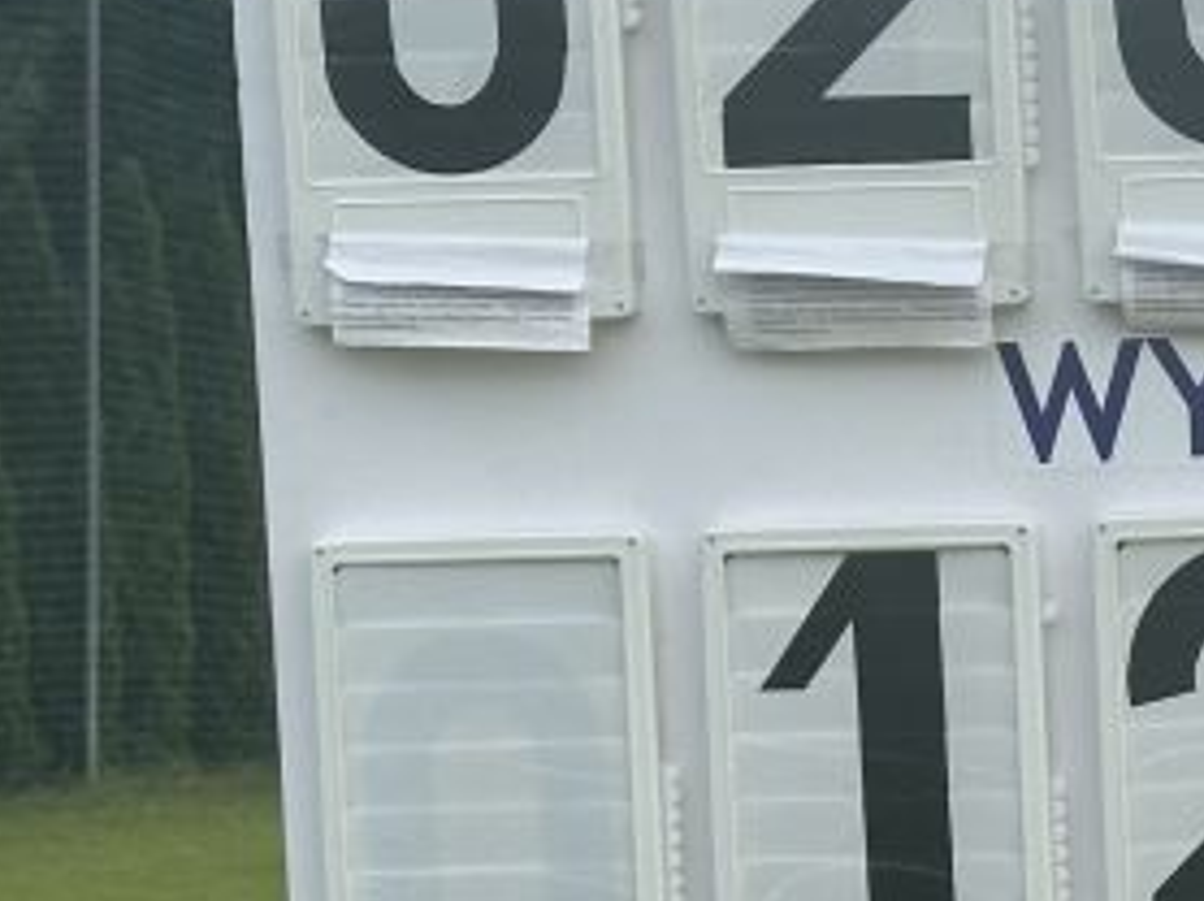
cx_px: 1862
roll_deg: -0.9
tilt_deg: +1.1
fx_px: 6603
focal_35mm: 190
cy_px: 544
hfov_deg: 10.1
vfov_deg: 7.8
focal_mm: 6.86
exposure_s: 1/409
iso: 64
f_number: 1.78
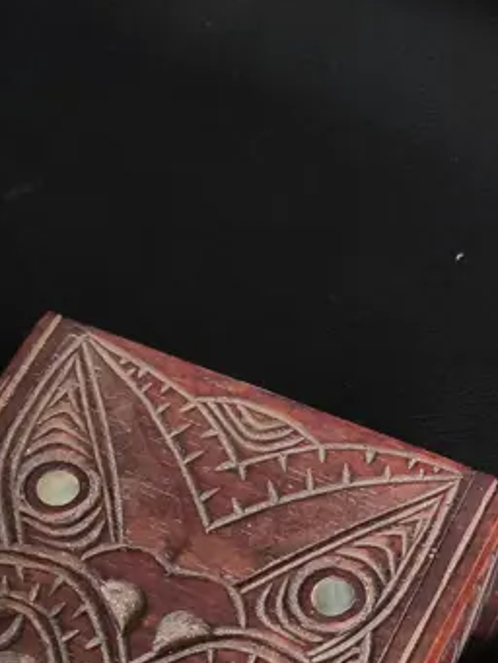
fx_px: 1553
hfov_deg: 17.7
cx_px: 514
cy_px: 879
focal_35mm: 81
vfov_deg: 21.6
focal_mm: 2.87
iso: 160
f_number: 2
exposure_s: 1/100
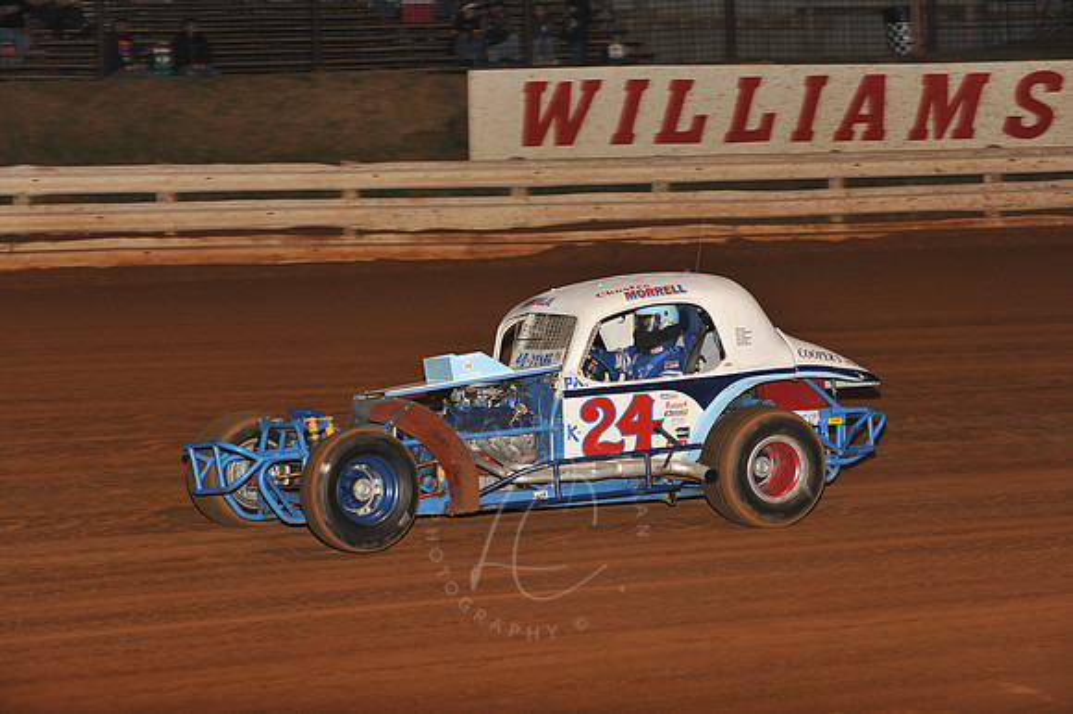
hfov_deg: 19.5
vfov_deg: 13.0
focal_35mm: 105
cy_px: 357
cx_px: 536
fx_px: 3128
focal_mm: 105
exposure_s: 1/320
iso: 800
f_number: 6.3
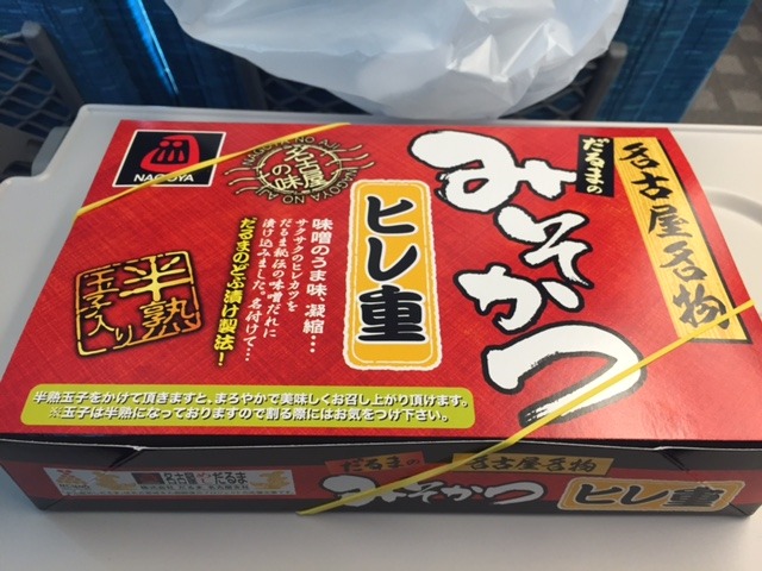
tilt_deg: -47.0
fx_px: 638
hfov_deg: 61.7
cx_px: 381
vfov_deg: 48.2
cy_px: 286
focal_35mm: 29
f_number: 2.2
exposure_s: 1/30
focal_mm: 4.15
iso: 40
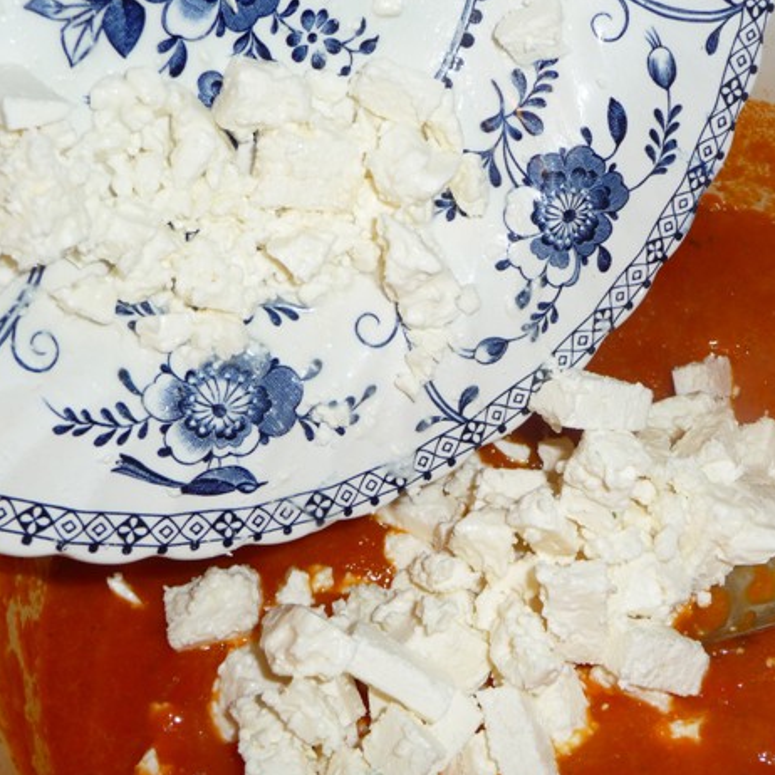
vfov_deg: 34.7
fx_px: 1241
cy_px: 389
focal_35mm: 49
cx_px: 453
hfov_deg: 34.6
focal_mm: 6.7
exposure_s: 1/30
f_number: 3.9
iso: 100
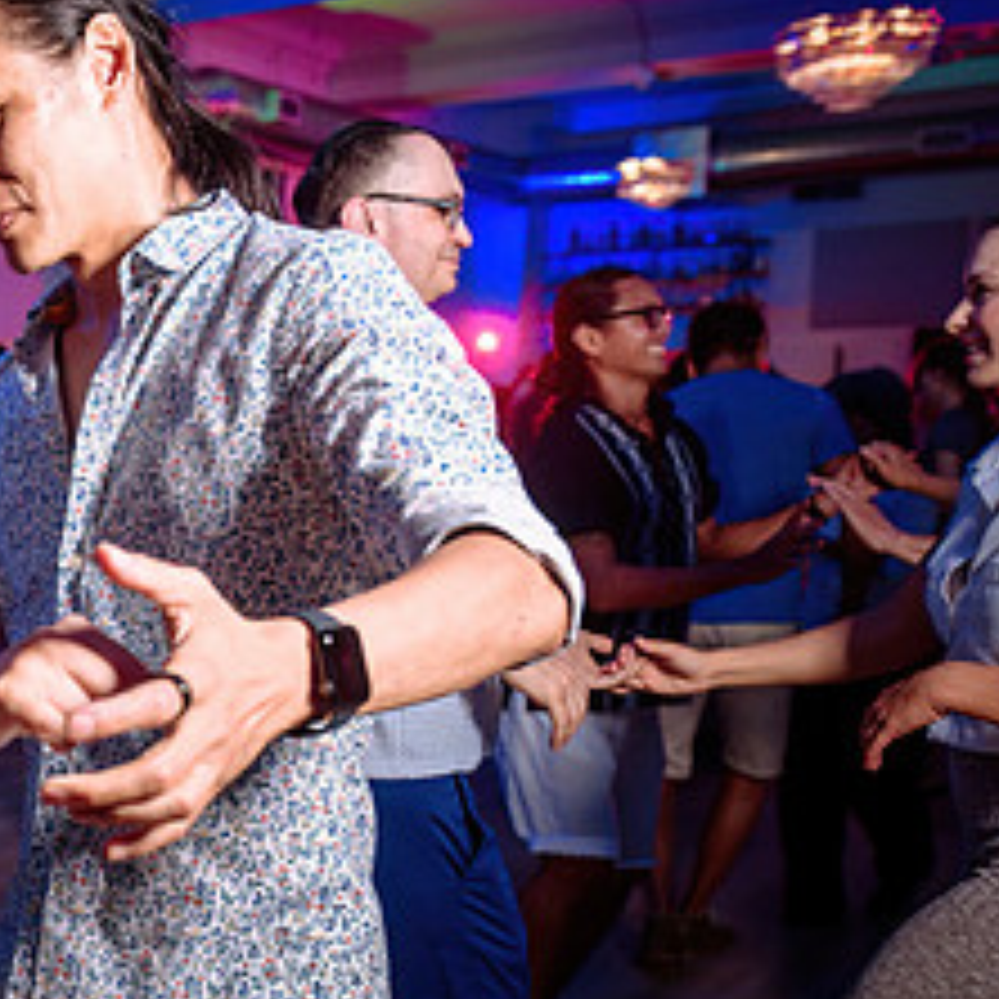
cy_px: 732
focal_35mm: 56
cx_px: -223
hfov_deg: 26.8
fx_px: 1828
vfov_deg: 30.1
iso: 800
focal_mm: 24
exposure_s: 1/100
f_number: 2.8
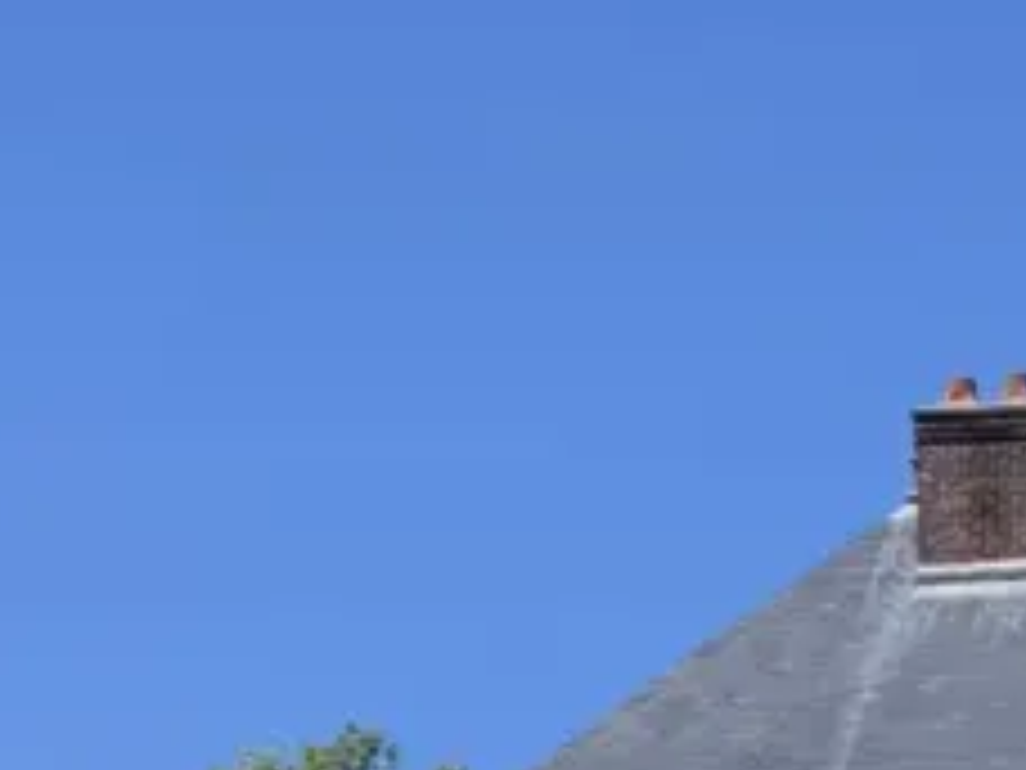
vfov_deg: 6.2
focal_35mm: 234
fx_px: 6936
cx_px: 1494
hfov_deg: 8.3
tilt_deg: +5.7
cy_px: 1612
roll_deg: -0.4
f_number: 2.4
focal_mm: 6
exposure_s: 1/1410
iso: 16
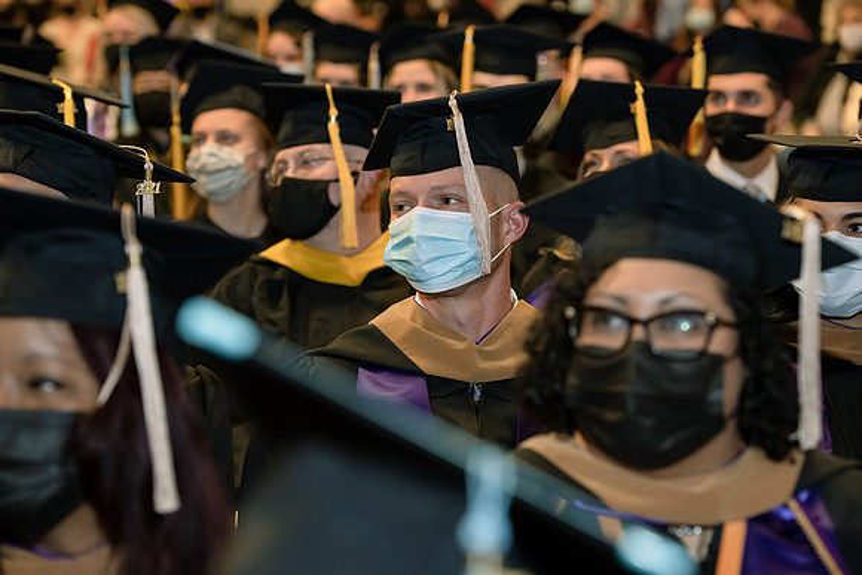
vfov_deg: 13.4
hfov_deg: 20.0
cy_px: 288
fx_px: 2443
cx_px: 431
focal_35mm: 102
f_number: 4.5
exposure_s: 1/200
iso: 2000
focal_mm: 102
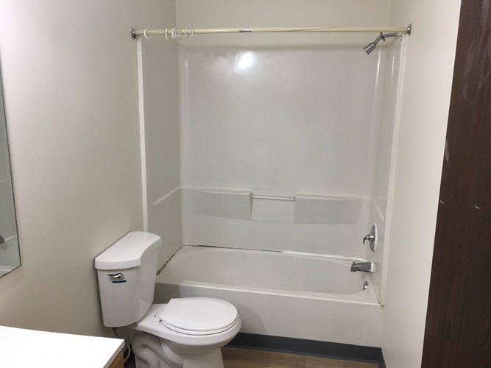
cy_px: 184
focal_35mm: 29
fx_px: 411
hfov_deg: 61.7
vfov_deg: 48.2
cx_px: 246
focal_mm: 4.15
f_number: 2.2
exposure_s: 1/30
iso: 40
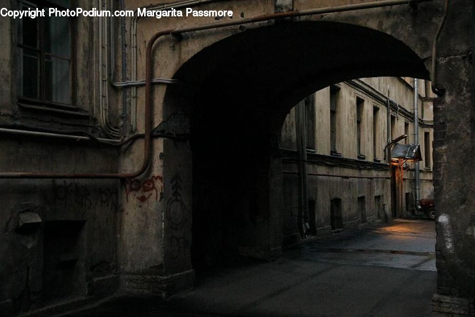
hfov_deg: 46.4
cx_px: 238
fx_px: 554
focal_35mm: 42
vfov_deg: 31.9
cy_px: 158
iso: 1600
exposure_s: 1/6
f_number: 4.5
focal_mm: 28
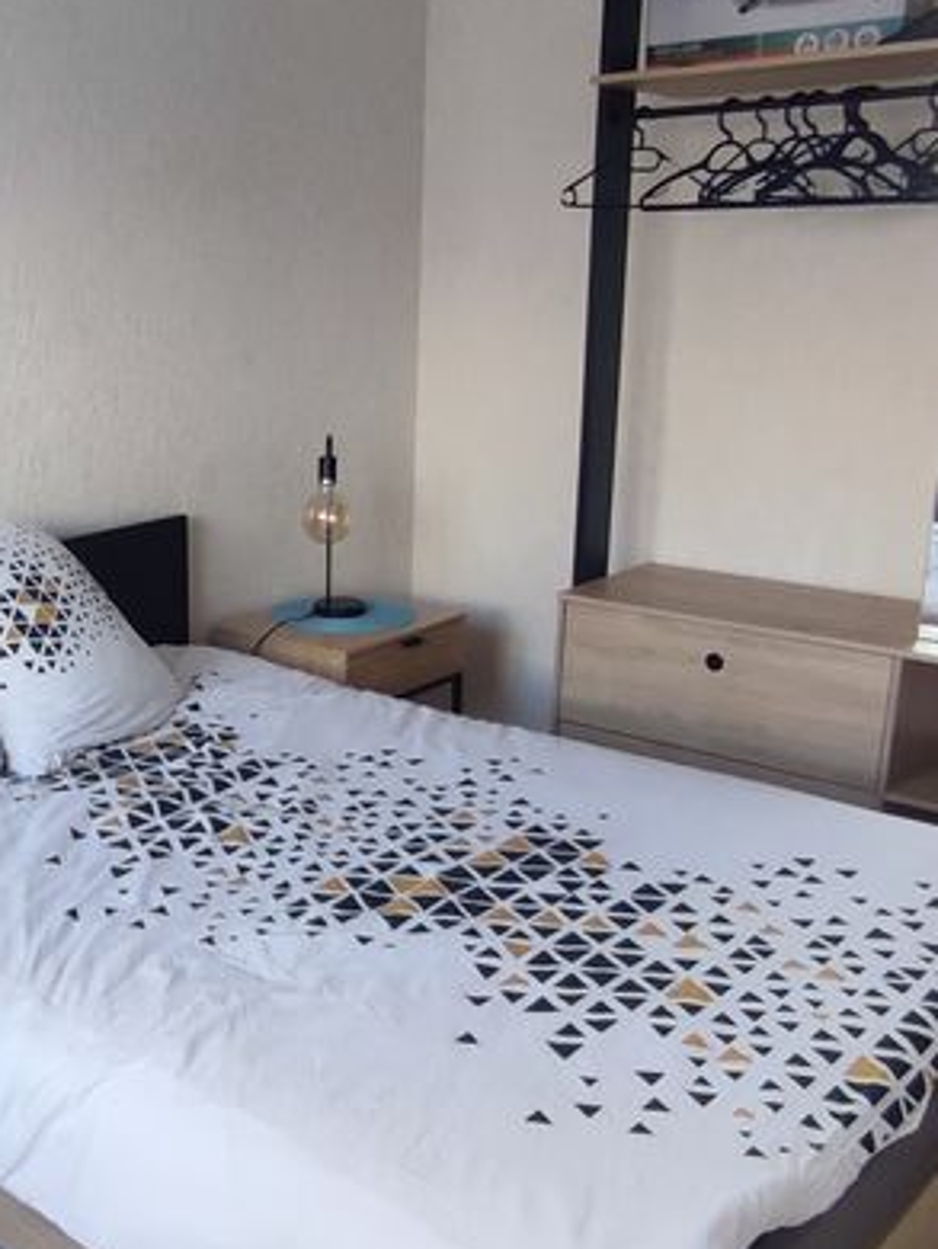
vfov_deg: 45.7
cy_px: 660
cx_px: 91
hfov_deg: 33.3
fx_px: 1480
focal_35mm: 41
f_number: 2.2
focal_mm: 1.65
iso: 208
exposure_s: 1/50
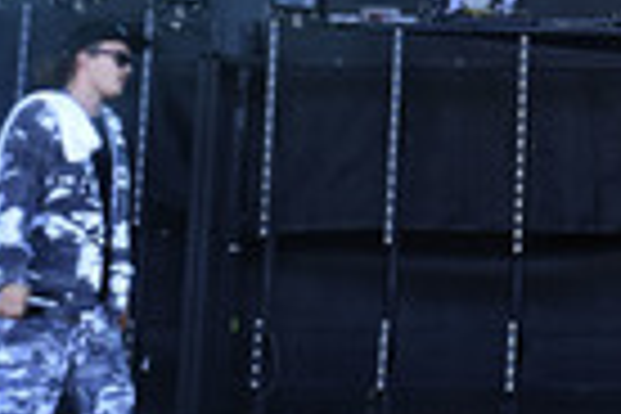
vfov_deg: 7.9
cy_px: -36
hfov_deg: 11.5
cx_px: 889
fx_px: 2960
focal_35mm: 172
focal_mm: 35
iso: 1000
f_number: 10
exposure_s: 1/100
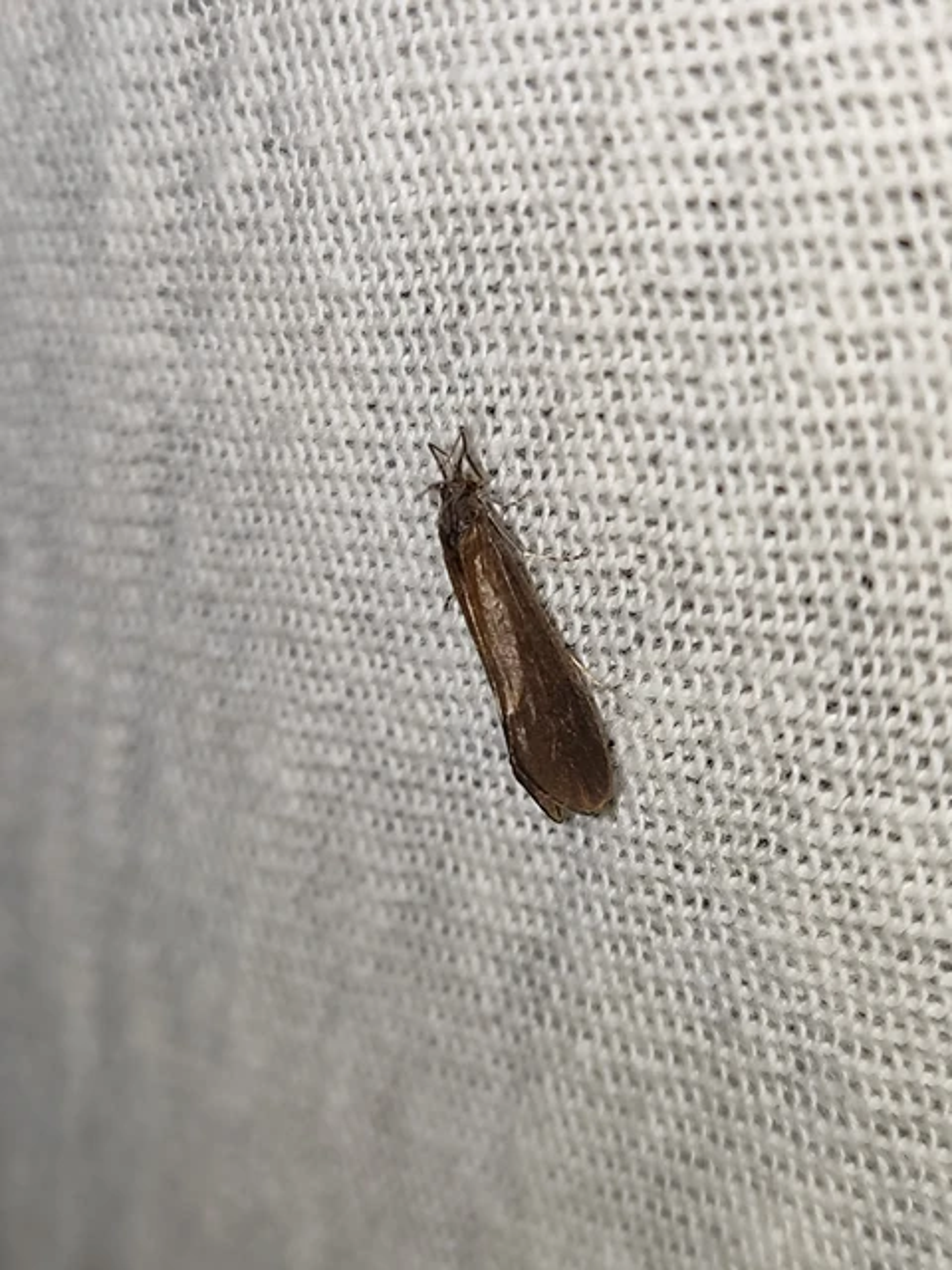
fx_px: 880
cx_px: 476
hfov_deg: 56.8
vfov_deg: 71.6
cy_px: 635
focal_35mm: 24
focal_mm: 5.89
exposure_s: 1/100
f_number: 1.89
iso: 469
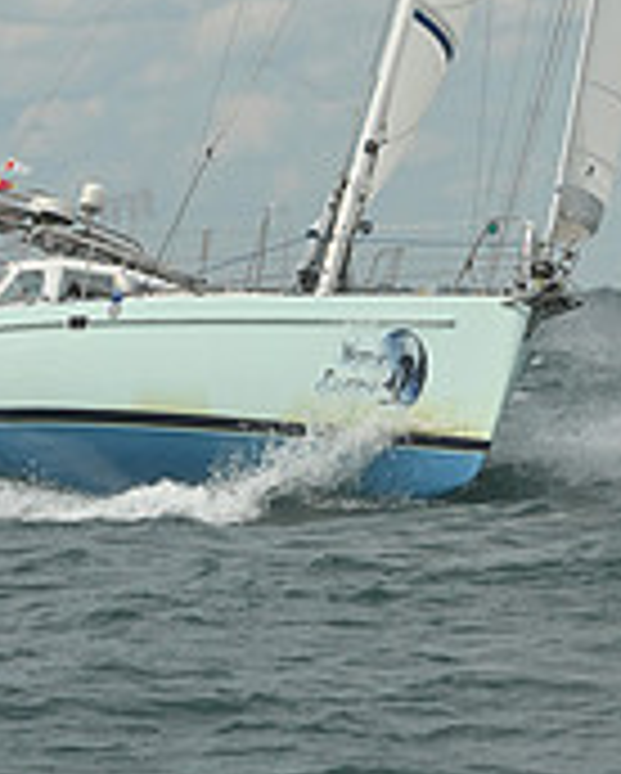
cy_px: -486
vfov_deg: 5.0
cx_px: 389
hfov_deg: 4.0
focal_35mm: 386
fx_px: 8852
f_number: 11
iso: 320
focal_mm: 122
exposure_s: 1/1250
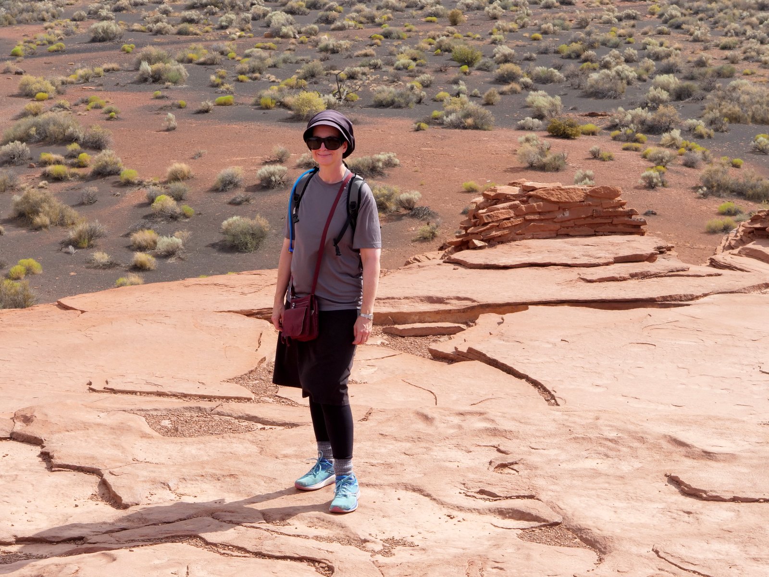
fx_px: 1999
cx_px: 384
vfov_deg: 16.4
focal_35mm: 90
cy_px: 288
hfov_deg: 21.8
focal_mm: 45
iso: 400
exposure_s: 1/400
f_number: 10
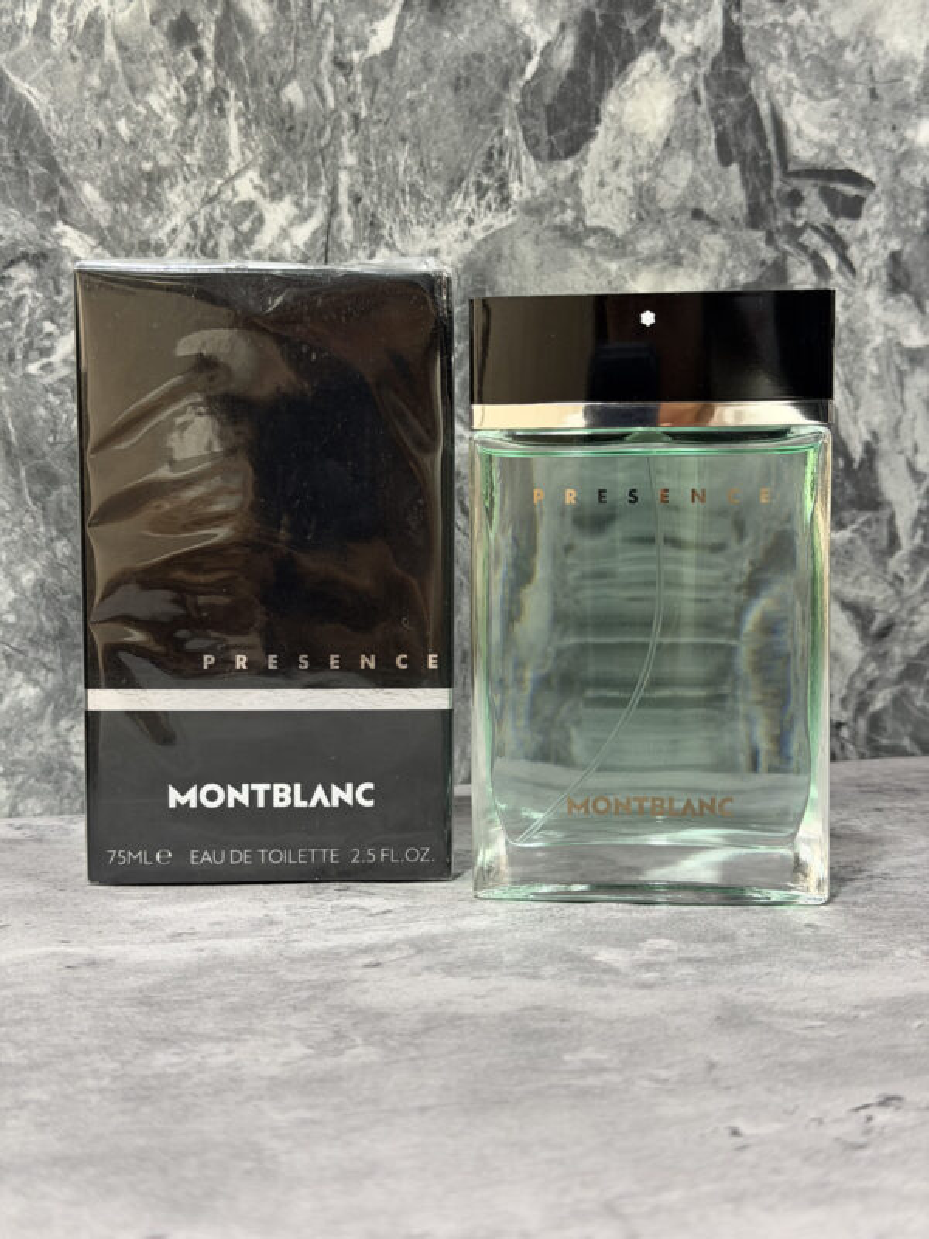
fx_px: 1718
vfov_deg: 39.7
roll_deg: -0.1
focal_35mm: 48
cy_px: 620
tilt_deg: -4.7
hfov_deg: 30.3
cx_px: 464
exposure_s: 1/30
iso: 640
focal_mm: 6.76
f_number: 1.78
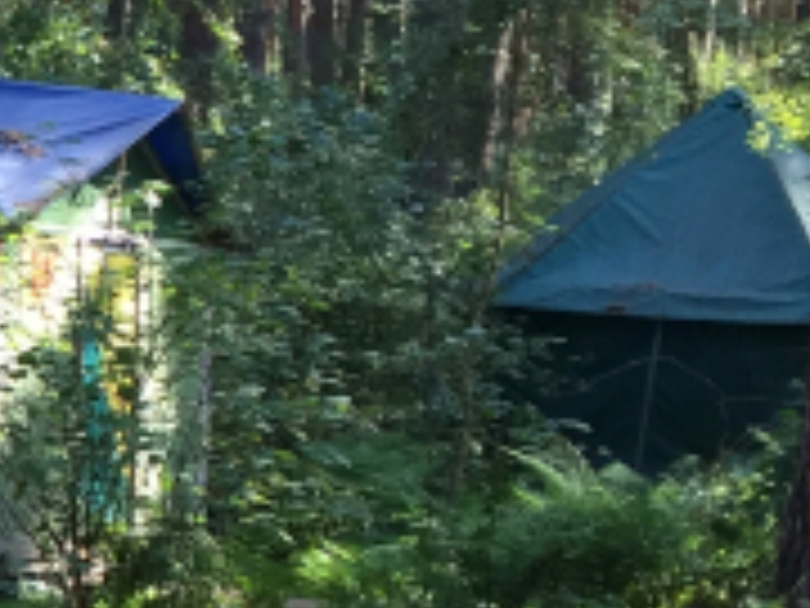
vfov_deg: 10.1
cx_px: -1012
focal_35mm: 145
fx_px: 3393
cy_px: 610
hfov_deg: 11.6
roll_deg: -3.2
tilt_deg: -5.0
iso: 40
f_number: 2.2
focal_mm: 4.15
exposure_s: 1/100
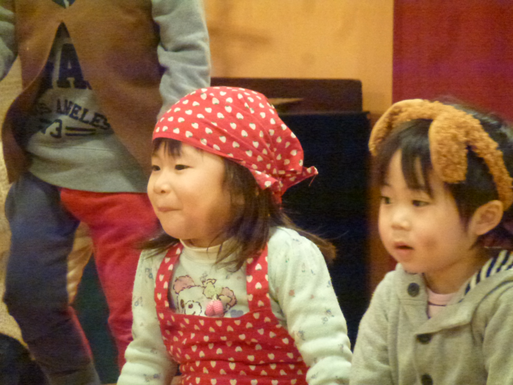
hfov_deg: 7.0
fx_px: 4224
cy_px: 192
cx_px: 256
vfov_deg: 5.2
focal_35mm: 285
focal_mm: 51
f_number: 5.7
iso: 1600
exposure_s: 1/50
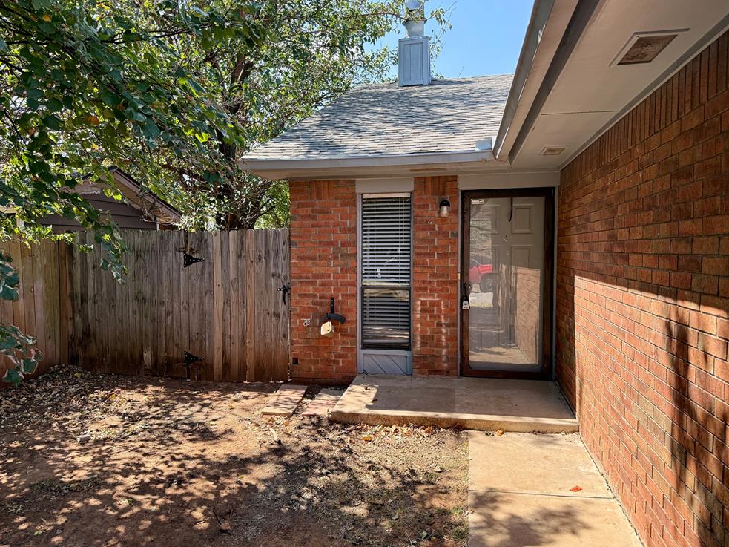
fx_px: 526
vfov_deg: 54.9
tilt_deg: -2.2
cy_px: 274
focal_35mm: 25
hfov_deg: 69.4
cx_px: 352
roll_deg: -0.1
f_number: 1.78
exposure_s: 1/1230
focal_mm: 6.76
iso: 100
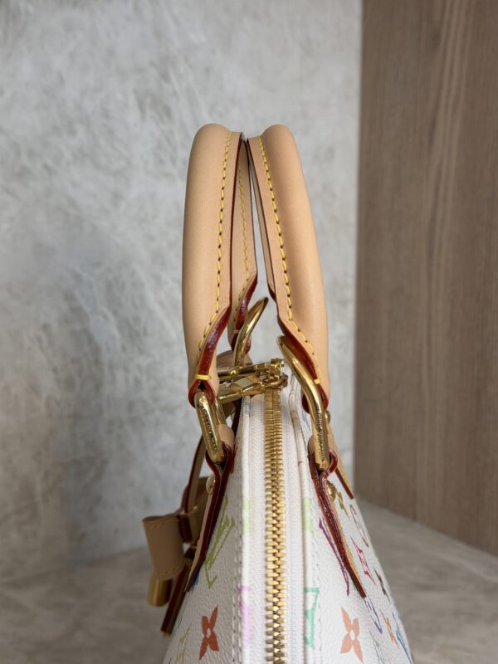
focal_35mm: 48
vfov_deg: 39.7
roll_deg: -1.3
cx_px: 249
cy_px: 332
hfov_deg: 30.3
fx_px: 921
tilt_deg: -9.4
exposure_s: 1/120
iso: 64
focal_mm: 6.76
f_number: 1.78
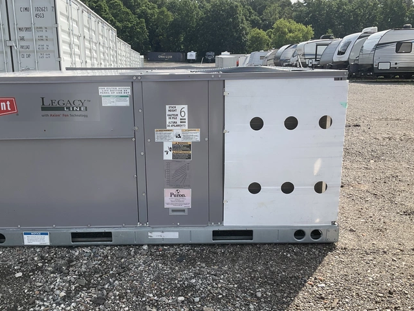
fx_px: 407
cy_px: 161
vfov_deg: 41.8
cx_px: 184
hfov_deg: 53.8
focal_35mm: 34
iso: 25
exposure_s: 1/1311
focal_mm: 3
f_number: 1.8
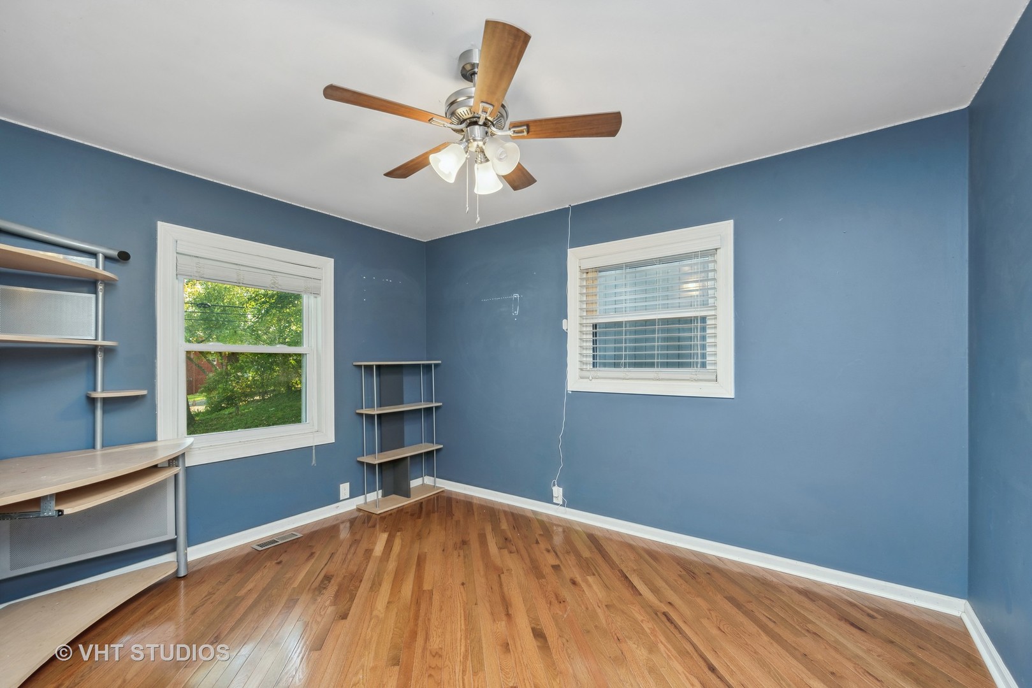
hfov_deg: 100.4
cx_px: 516
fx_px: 430
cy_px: 344
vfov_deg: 77.3
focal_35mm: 15
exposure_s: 1/13
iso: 200
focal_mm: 15
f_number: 8
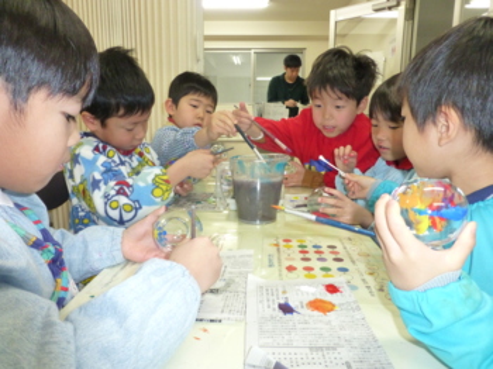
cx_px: 246
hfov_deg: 71.6
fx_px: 342
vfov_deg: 56.8
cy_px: 184
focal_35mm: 24
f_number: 3.3
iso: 320
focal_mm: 4.3
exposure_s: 1/60
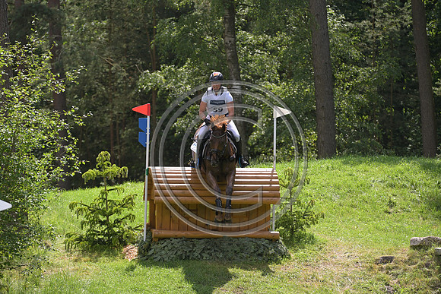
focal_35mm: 250
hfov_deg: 8.2
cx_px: 220
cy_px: 147
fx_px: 3063
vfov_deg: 5.5
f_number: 5.6
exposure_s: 1/1250
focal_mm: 250
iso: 640
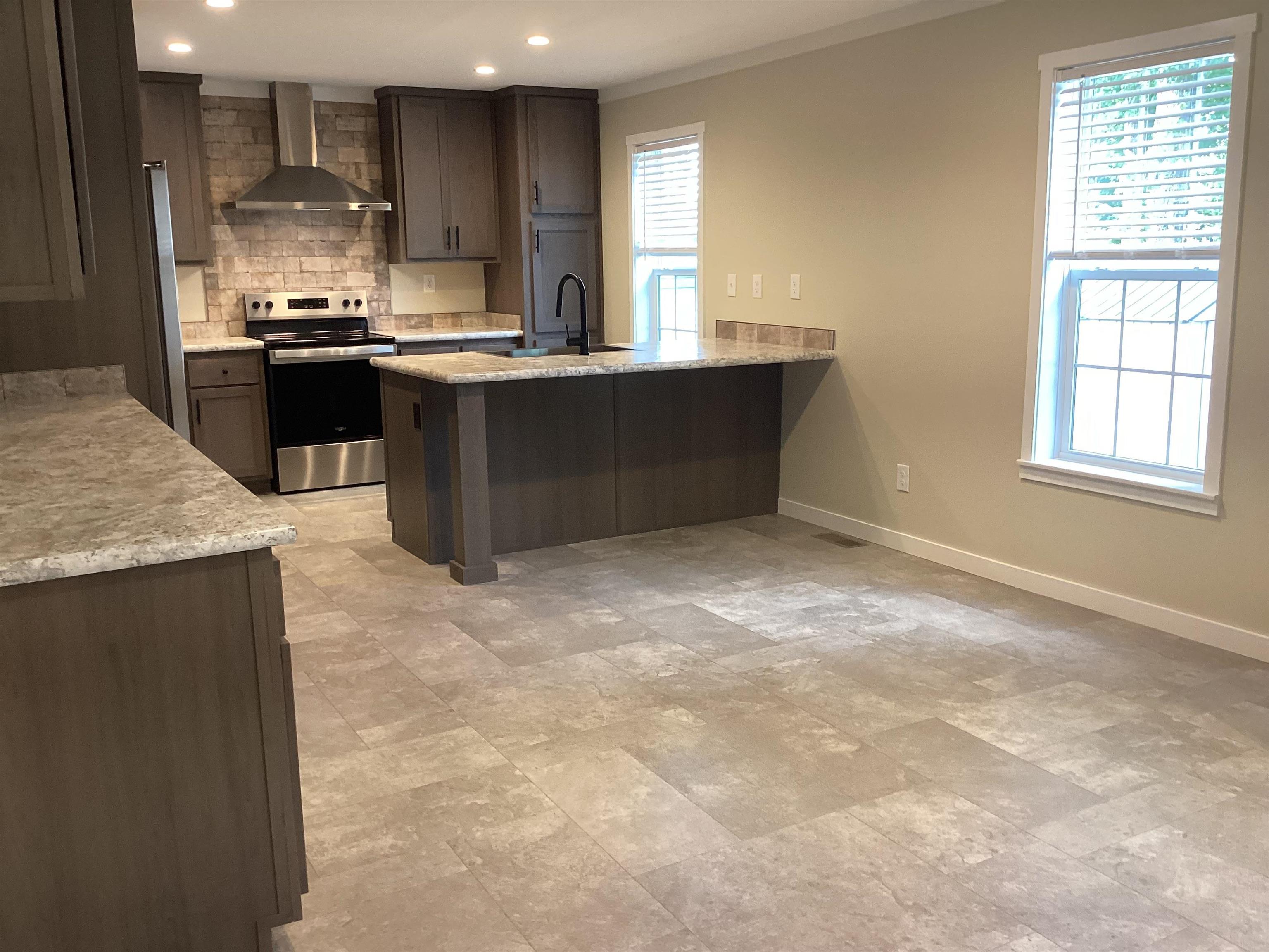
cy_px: 476
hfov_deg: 58.4
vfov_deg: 45.4
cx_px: 634
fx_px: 1136
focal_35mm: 31
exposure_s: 1/50
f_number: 2.4
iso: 125
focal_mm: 3.3
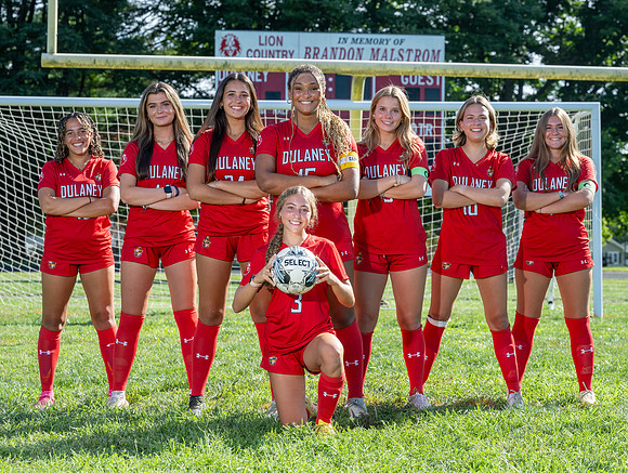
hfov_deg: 21.1
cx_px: 351
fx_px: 1686
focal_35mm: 93
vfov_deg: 16.0
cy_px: 195
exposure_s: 1/320
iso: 100
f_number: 5
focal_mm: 70
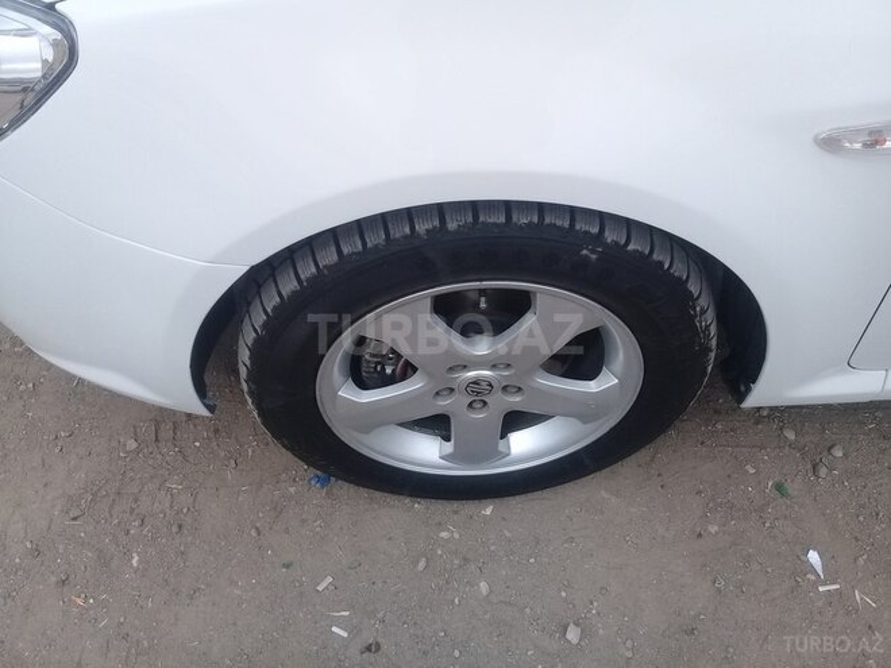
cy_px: 334
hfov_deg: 58.4
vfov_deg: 45.4
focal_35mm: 31
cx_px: 446
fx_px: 798
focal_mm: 3.3
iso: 50
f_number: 2.2
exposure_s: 1/747
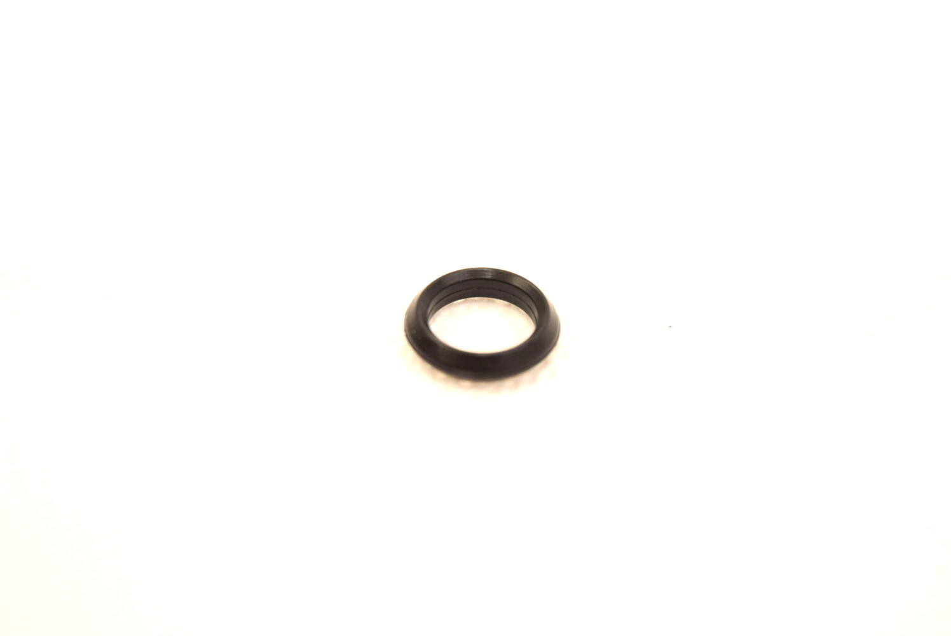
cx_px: 476
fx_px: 1665
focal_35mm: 63
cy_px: 318
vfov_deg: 21.6
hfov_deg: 31.9
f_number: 5.6
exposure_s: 1/125
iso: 400
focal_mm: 42
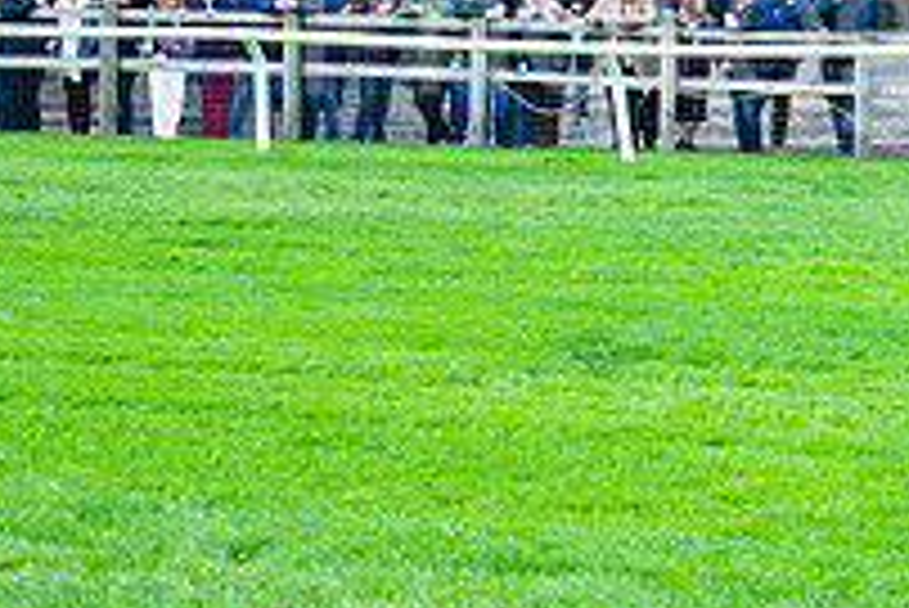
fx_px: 3765
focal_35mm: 149
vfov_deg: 9.1
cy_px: -189
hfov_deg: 13.6
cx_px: 886
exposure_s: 1/500
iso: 500
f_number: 4
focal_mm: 52
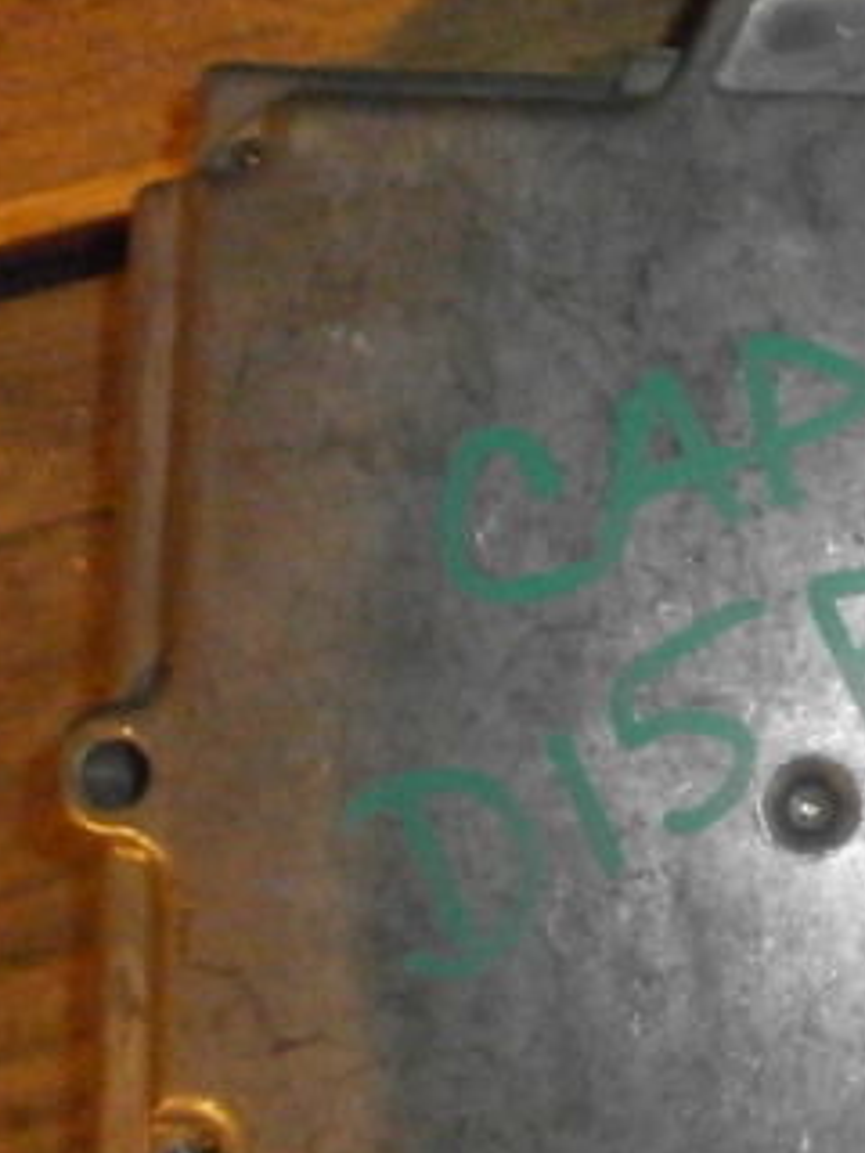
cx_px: 865
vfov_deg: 35.1
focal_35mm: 54
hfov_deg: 25.7
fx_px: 1799
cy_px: 793
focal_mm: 4.8
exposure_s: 1/30
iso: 1600
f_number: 2.9
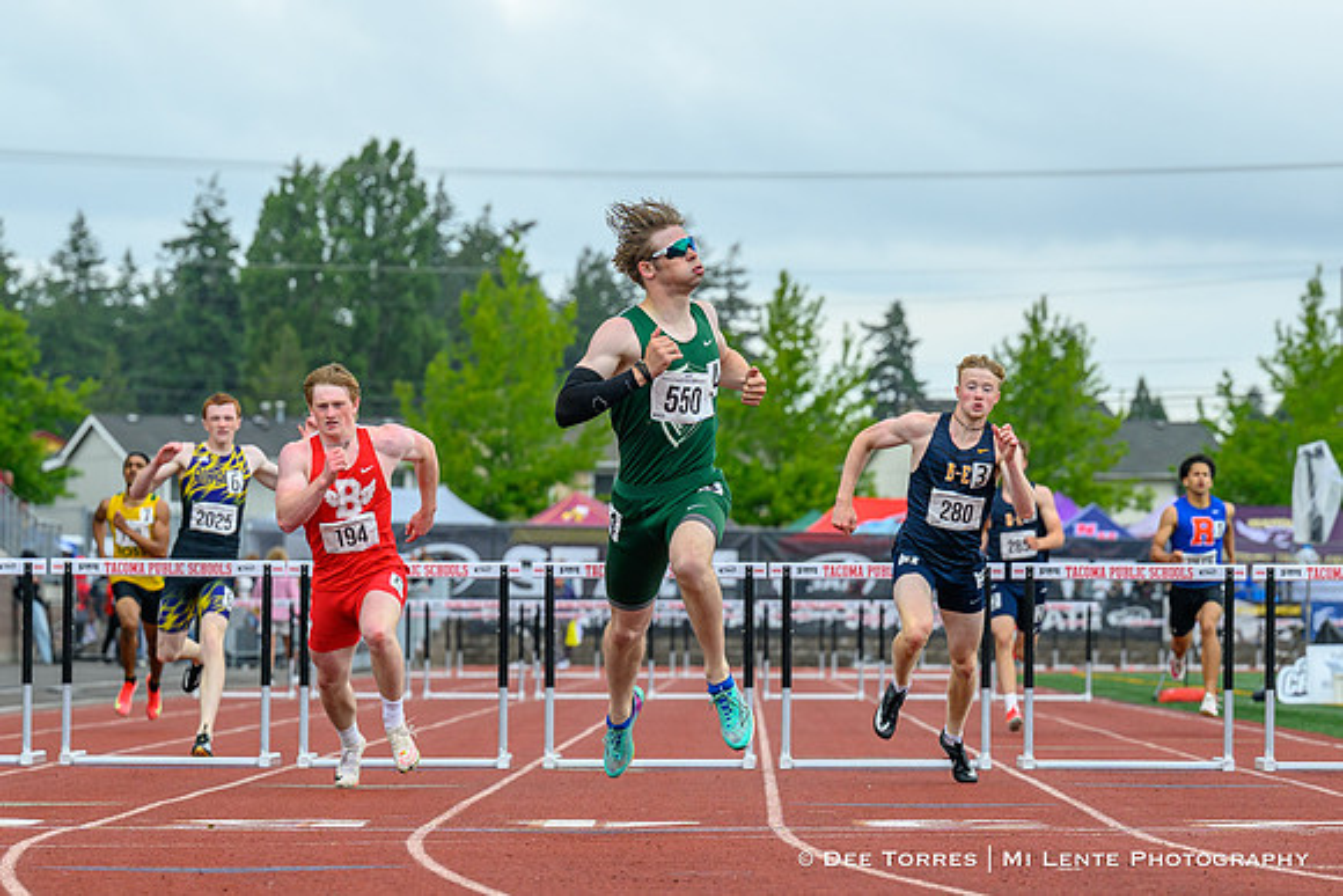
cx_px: 643
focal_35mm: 186
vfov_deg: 7.4
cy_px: 532
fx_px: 6952
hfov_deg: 11.0
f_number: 4.5
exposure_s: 1/1600
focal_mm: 115
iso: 320
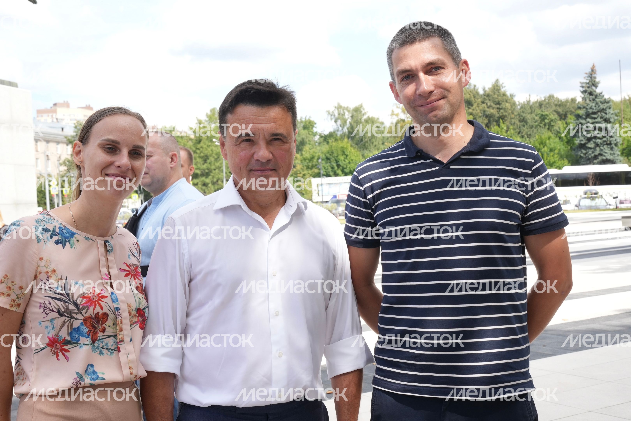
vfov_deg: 28.1
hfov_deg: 41.1
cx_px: 316
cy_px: 210
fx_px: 841
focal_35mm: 48
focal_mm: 48
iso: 320
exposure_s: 1/125
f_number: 10
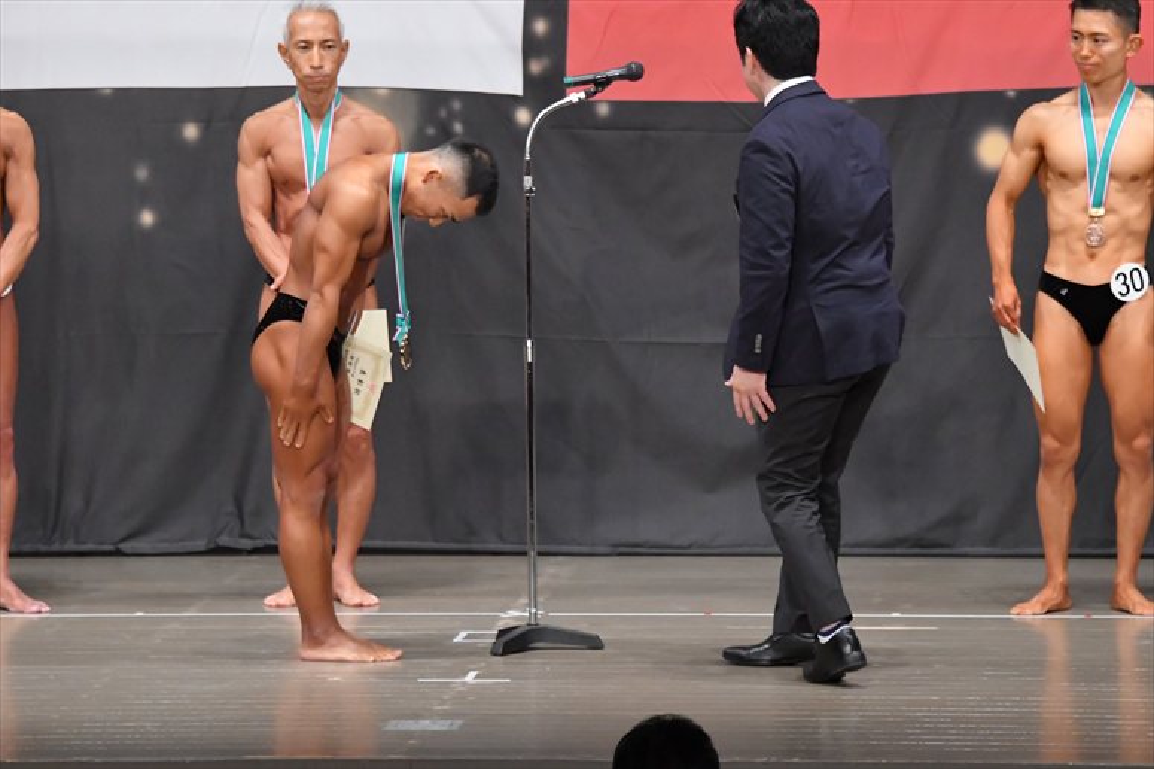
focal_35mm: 217
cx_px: 577
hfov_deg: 9.5
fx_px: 6953
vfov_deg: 6.3
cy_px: 384
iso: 6400
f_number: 5.6
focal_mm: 145
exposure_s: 1/400
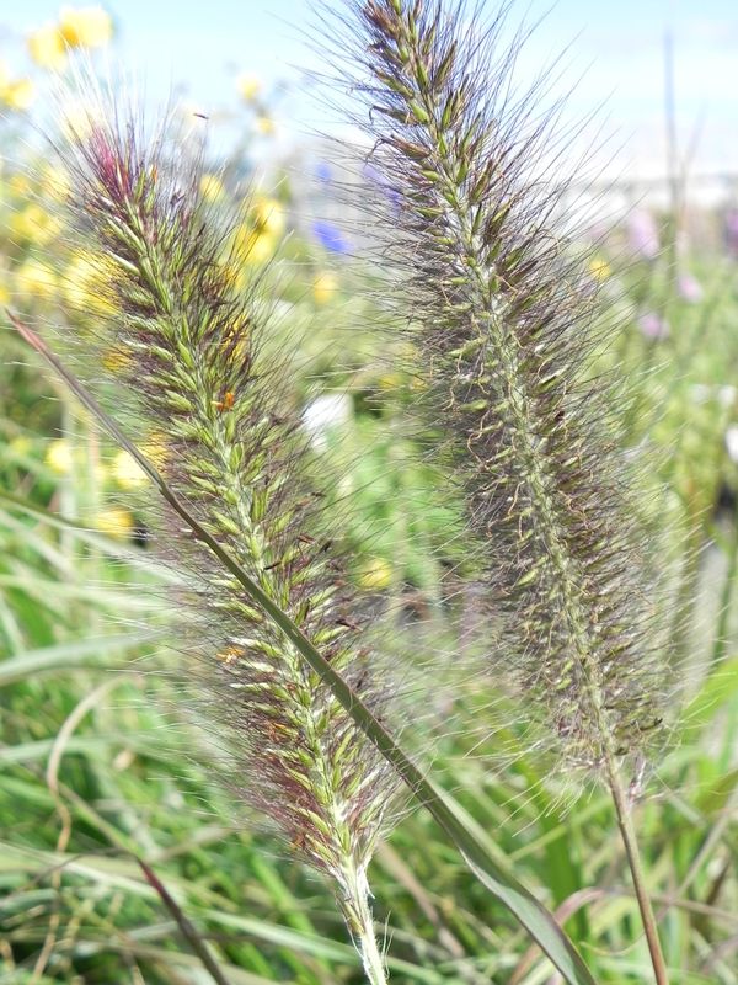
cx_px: 369
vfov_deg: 36.8
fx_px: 1478
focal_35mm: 52
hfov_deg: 28.0
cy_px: 492
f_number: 3.5
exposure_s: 1/800
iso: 160
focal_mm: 9.2
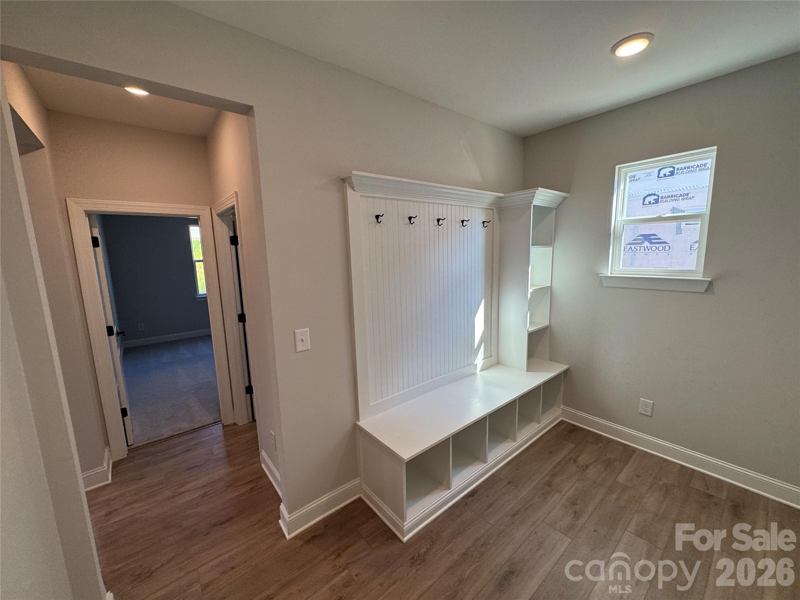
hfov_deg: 102.1
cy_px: 300
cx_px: 400
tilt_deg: -10.0
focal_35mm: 14
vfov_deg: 85.7
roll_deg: +0.5
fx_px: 324
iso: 64
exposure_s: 1/120
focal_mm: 2.22
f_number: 2.2
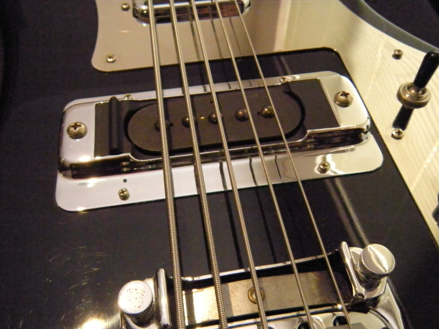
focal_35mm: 35
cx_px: 220
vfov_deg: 40.7
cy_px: 164
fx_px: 444
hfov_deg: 52.6
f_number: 3.8
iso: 800
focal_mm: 5.9
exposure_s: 1/33
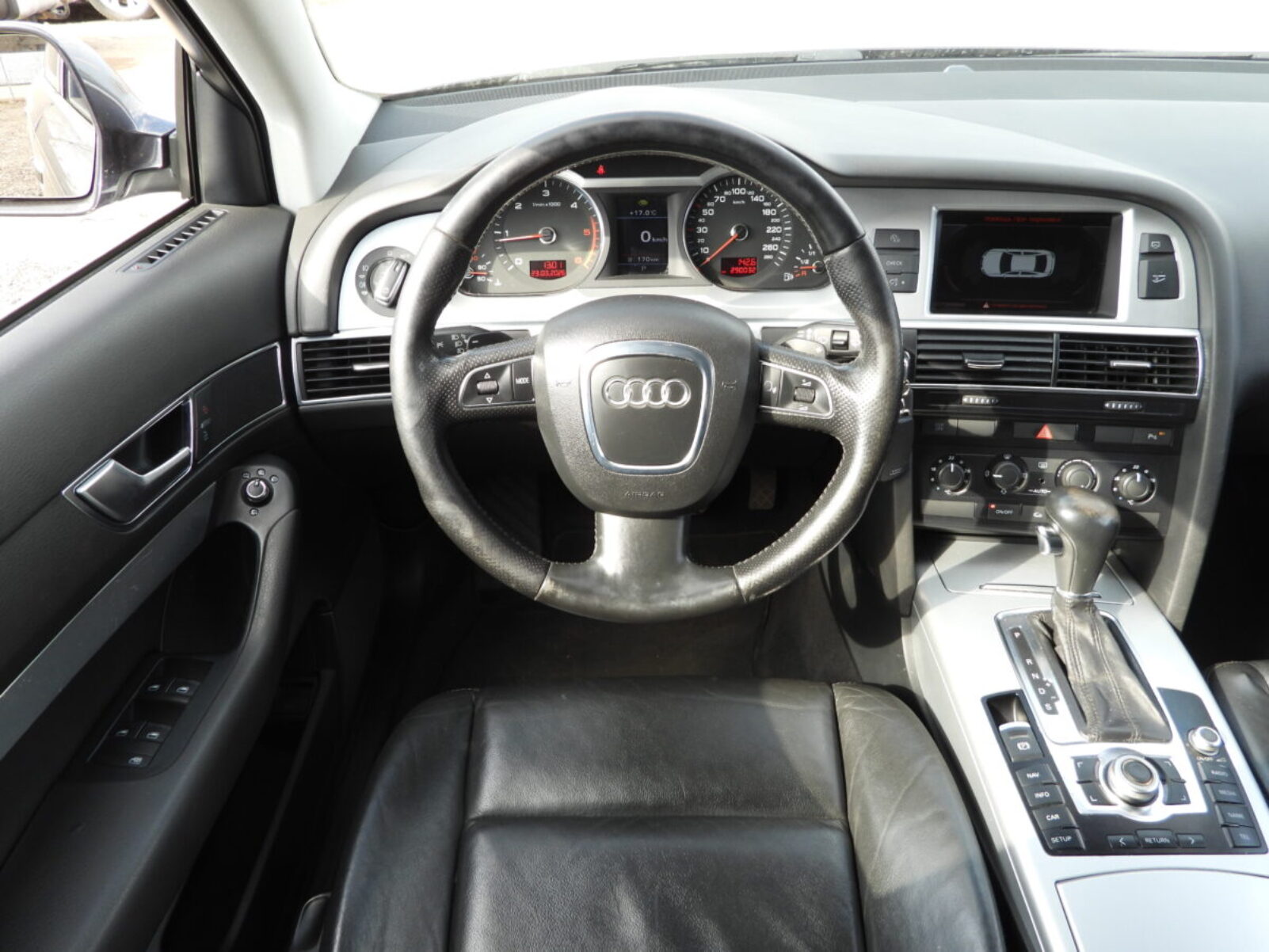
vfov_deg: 56.8
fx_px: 880
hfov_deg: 71.6
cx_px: 634
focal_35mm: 24
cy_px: 476
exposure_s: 1/100
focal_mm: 4.3
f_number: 2.8
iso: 100
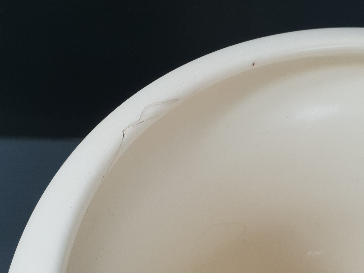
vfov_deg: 53.1
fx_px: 273
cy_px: 136
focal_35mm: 26
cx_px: 182
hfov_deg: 67.3
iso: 80
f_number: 2.4
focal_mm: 4.3
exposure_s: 1/50
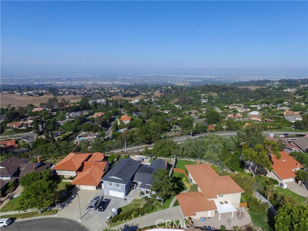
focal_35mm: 20
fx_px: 178
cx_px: 154
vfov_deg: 66.0
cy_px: 116
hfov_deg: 81.7
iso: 100
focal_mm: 3.61
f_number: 2.8
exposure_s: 1/1500
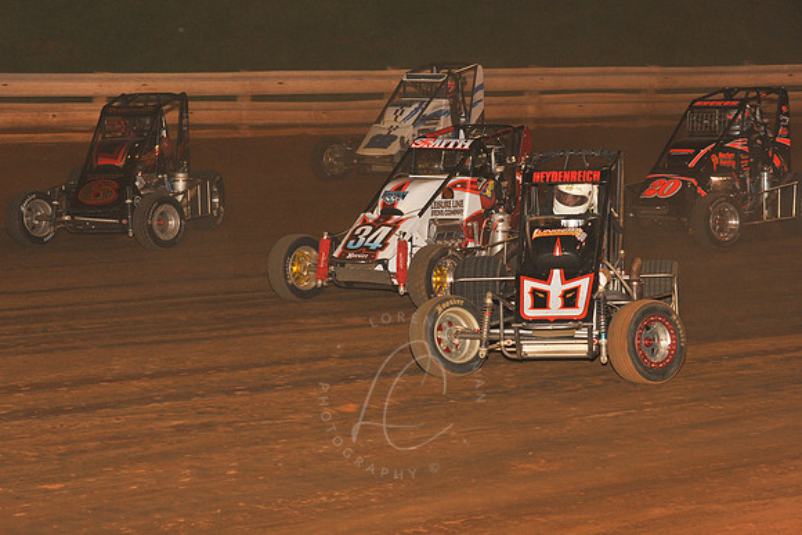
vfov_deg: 13.0
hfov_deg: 19.5
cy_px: 268
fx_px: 2340
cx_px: 401
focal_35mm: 105
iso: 1000
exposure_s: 1/320
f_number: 7.1
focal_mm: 105
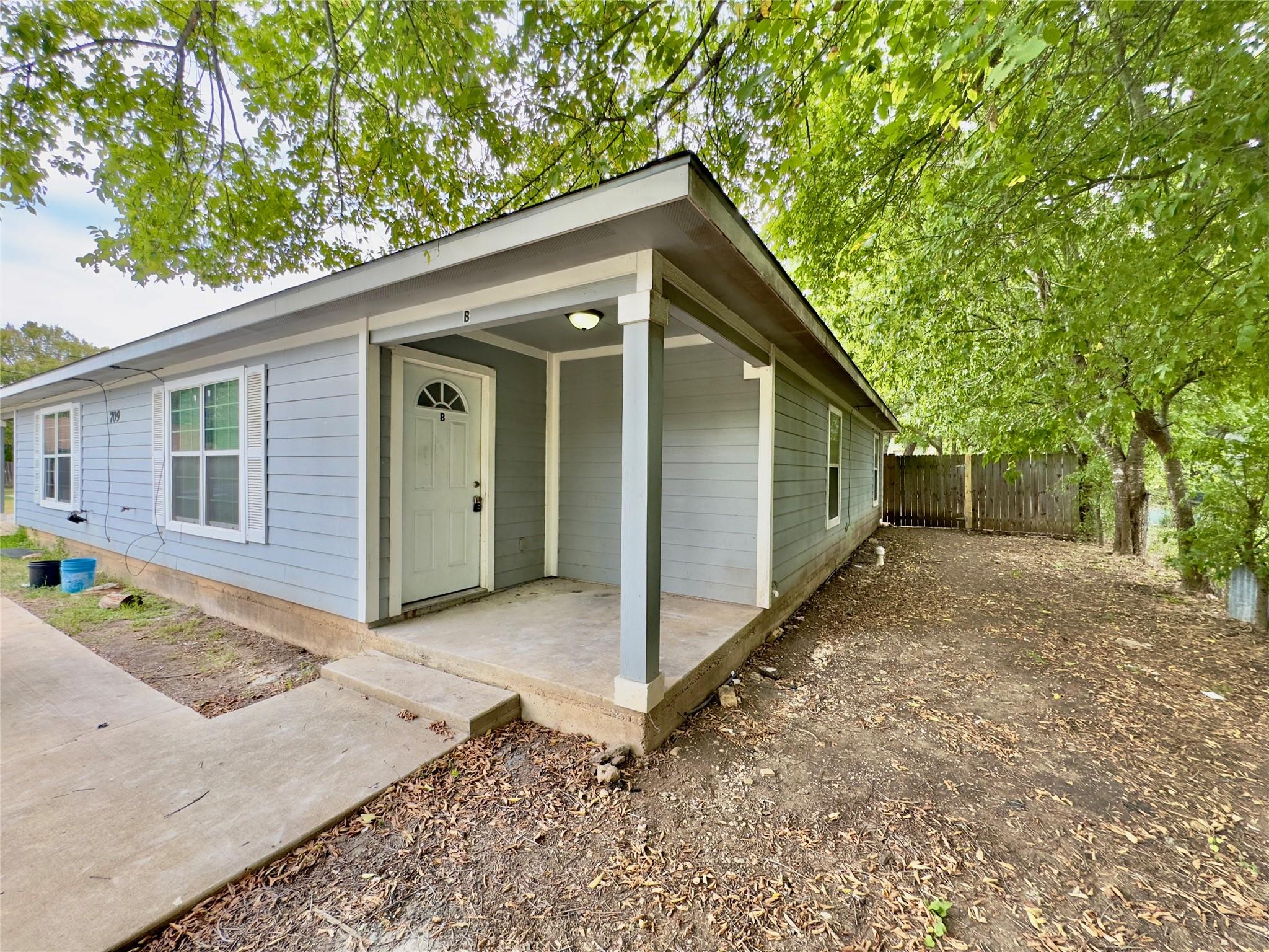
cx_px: 634
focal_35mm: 14
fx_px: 513
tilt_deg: -1.3
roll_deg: -0.5
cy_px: 476
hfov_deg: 102.1
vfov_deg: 85.7
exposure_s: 1/99
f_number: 2.2
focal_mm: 2.22
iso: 50
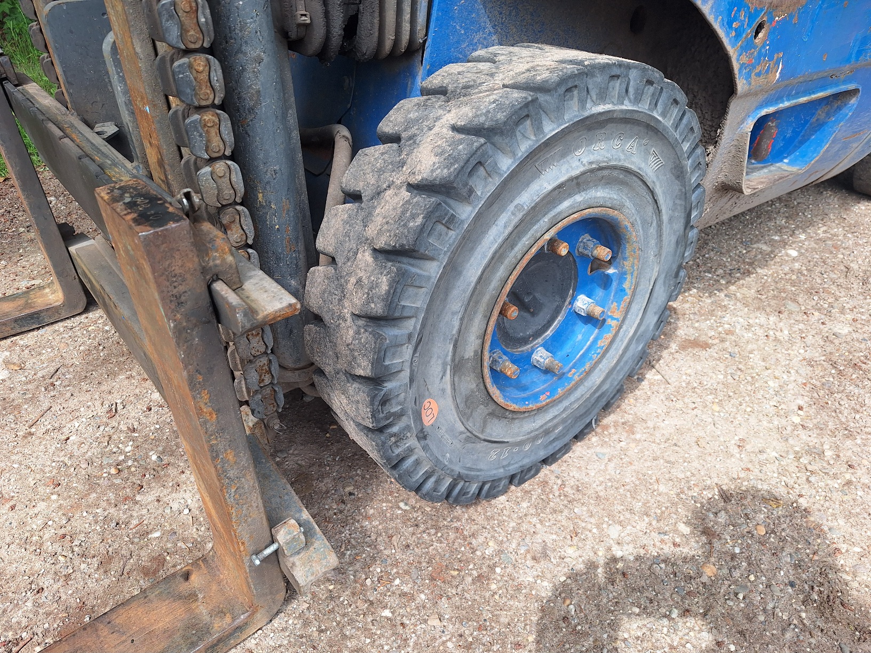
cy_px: 326
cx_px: 436
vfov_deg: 58.9
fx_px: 579
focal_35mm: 23
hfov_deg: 73.9
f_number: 1.8
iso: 40
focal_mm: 5.54
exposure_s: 1/455
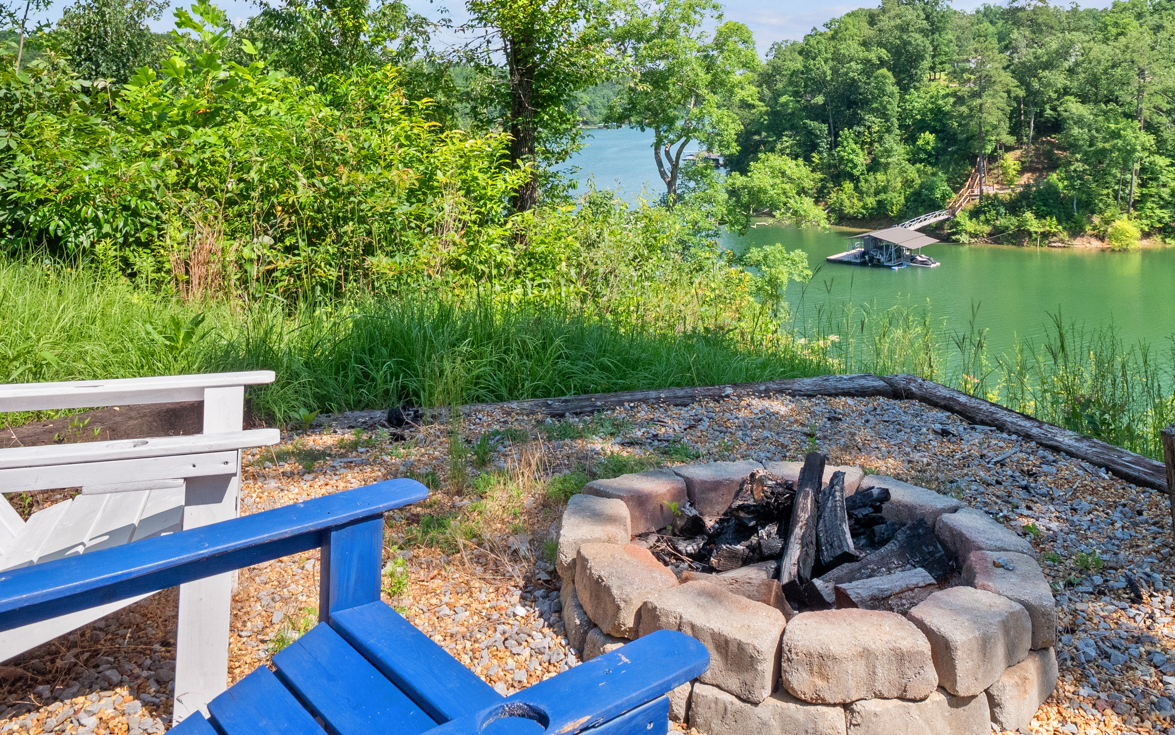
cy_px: 119
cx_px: 643
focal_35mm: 28
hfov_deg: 66.3
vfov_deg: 42.0
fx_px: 897
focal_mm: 8
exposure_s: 1/800
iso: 400
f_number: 5.6
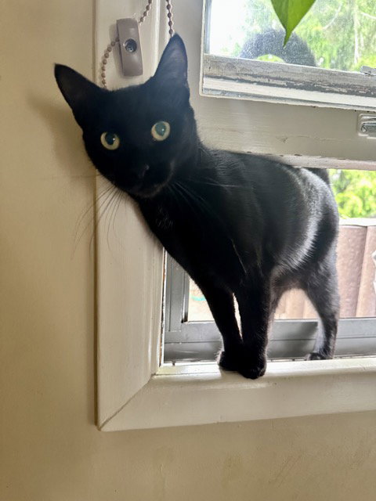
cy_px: 250
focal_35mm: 24
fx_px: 348
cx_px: 188
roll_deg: -1.9
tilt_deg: -8.3
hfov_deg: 56.8
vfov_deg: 71.6
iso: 400
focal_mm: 6.86
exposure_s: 1/60
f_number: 1.78
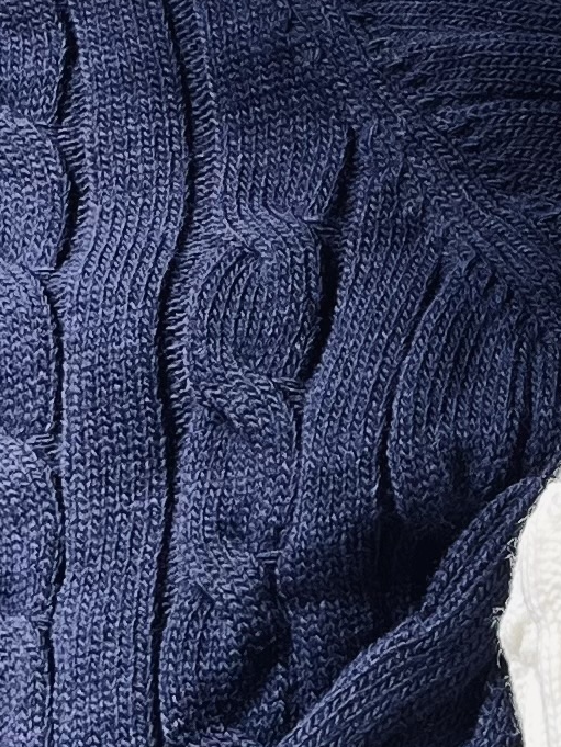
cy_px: 136
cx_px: 742
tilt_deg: -63.4
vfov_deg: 12.8
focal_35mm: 154
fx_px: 3327
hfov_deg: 9.5
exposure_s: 1/766
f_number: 1.6
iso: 50
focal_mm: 5.1
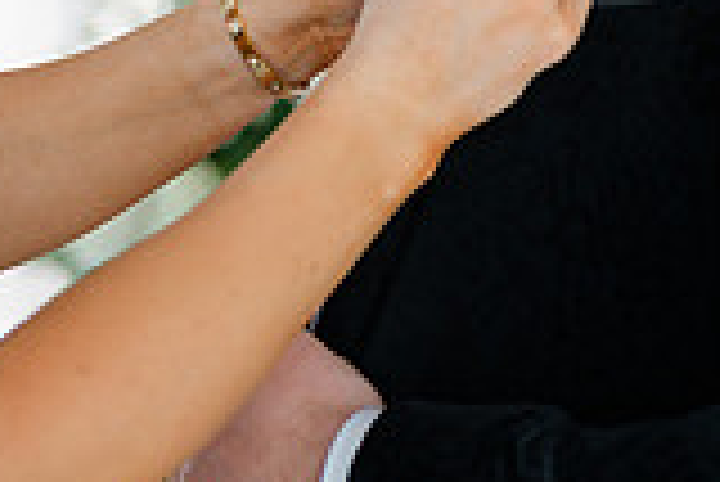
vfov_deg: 7.4
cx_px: 194
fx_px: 3623
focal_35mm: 181
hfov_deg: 11.3
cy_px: -309
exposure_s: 1/125
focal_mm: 50
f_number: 1.8
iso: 64
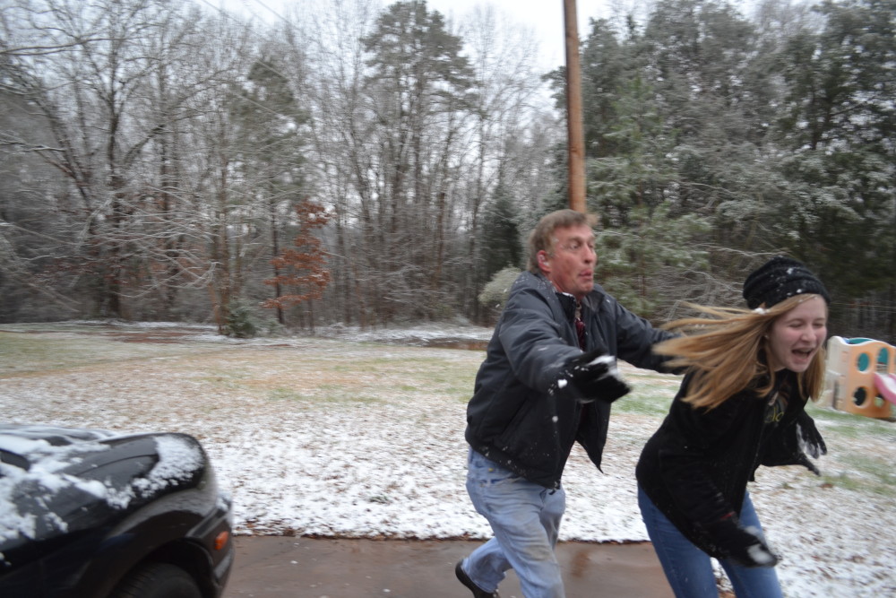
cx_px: 448
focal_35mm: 30
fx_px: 747
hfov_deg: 61.9
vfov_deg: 43.6
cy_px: 299
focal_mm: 20
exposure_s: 1/125
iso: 280
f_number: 4
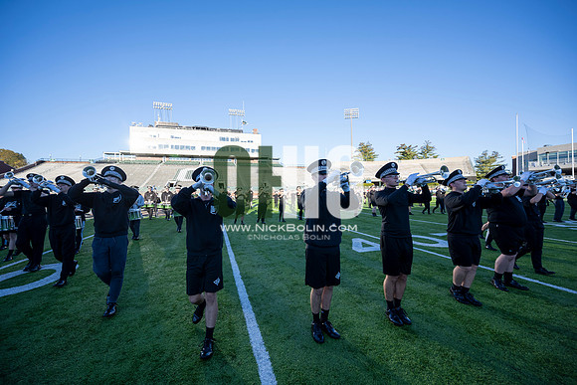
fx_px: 224
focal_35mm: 14
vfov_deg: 81.2
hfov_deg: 104.2
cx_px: 288
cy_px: 192
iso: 160
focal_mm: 14
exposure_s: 1/500
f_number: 4.5
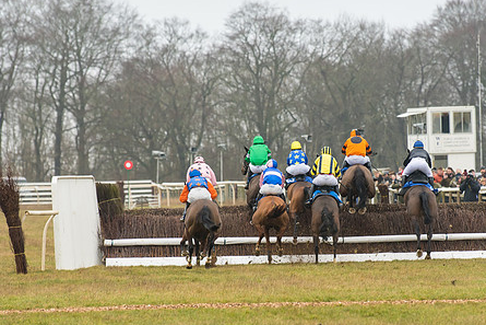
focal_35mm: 391
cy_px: 190
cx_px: 308
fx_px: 5280
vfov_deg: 3.5
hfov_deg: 5.3
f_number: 4
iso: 400
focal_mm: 200
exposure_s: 1/800
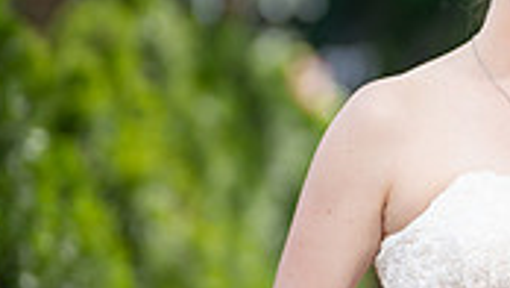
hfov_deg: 4.0
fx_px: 7372
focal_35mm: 545
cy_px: 178
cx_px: 650
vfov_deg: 2.2
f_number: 2.8
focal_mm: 140
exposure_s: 1/250
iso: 50
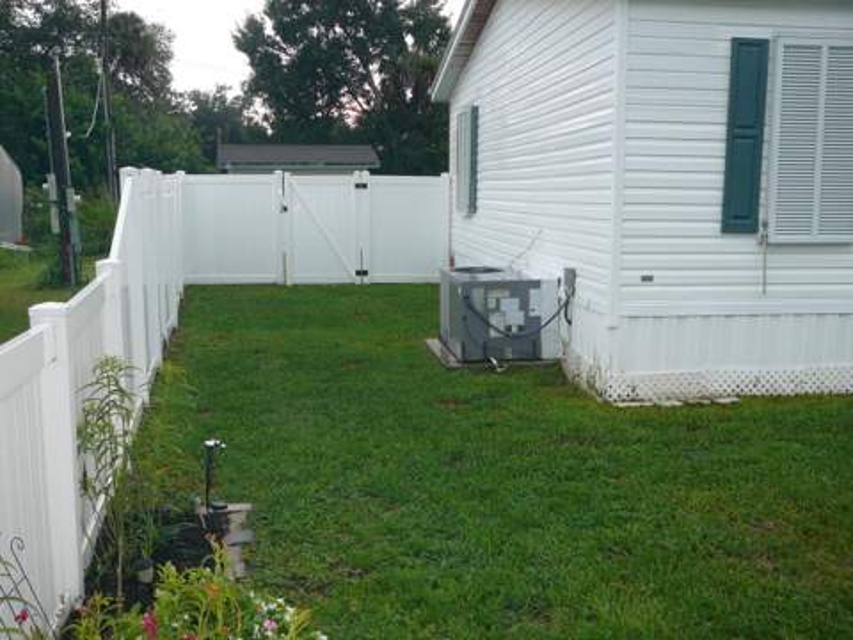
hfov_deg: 52.6
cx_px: 426
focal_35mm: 35
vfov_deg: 40.7
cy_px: 320
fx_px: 862
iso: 100
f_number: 2.8
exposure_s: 1/50
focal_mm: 5.2
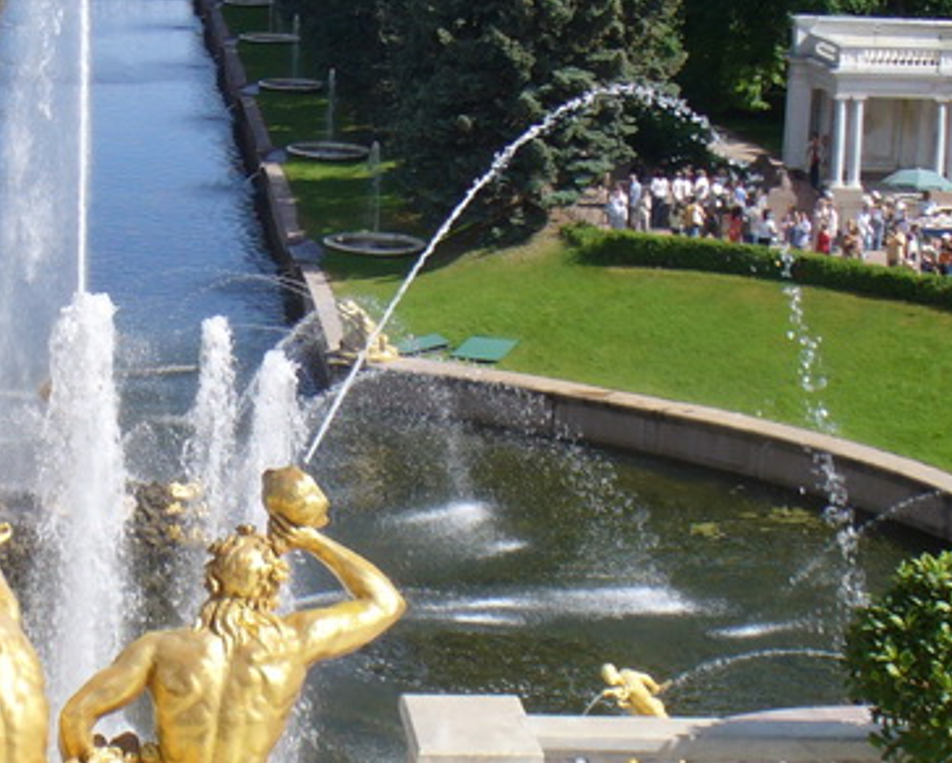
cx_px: 60
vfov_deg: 17.1
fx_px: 2539
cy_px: 319
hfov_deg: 20.7
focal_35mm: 90
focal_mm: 7
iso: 64
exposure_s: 1/200
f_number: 5.8
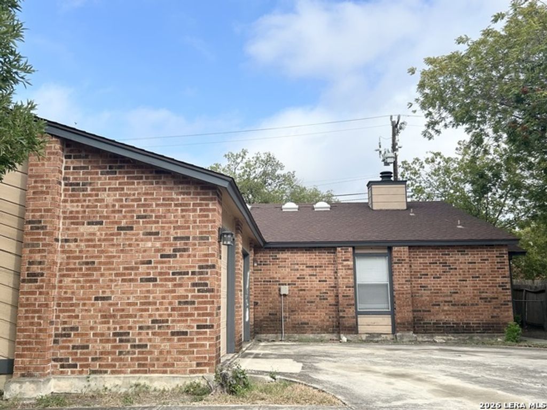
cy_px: 205
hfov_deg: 67.3
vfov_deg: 53.1
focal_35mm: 26
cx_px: 274
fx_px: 411
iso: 50
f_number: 1.5
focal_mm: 5.7
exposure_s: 1/2353
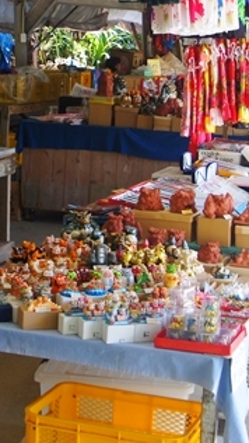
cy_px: 89
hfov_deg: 13.2
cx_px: 49
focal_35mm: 91
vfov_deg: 23.0
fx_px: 1071
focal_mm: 23
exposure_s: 1/160
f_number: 4
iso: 320
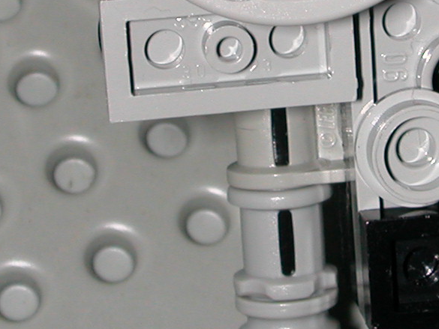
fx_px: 2220
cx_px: 358
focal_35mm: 175
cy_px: 123
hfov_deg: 11.3
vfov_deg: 8.5
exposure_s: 1/59.9
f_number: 5.9
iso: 100
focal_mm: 9.7
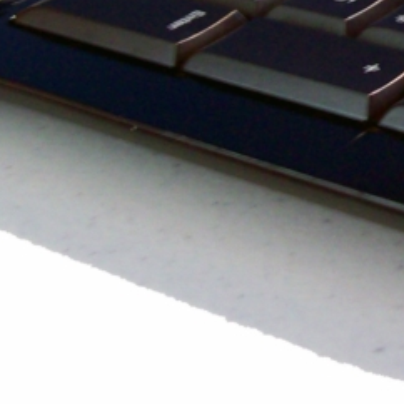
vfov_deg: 16.0
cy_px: -57
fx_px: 1386
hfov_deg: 15.9
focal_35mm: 105
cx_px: 487
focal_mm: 6
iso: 160
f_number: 2.7
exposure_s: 1/11.3
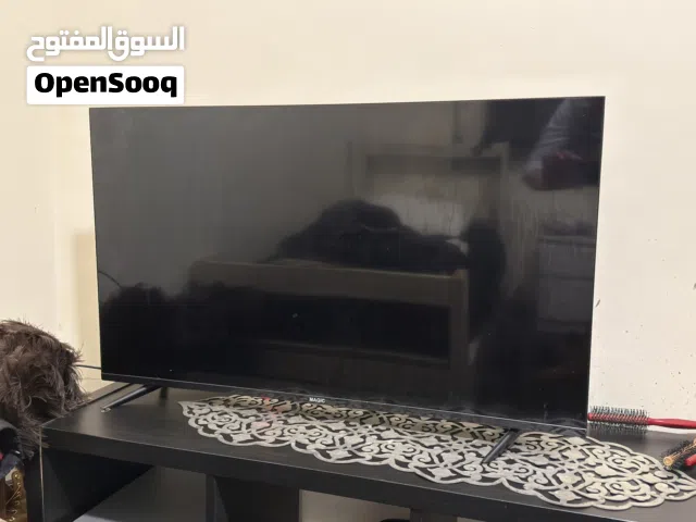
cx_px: 348
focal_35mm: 35
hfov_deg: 52.6
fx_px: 704
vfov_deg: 40.7
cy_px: 261
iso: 250
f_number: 1.78
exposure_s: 1/48
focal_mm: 6.76
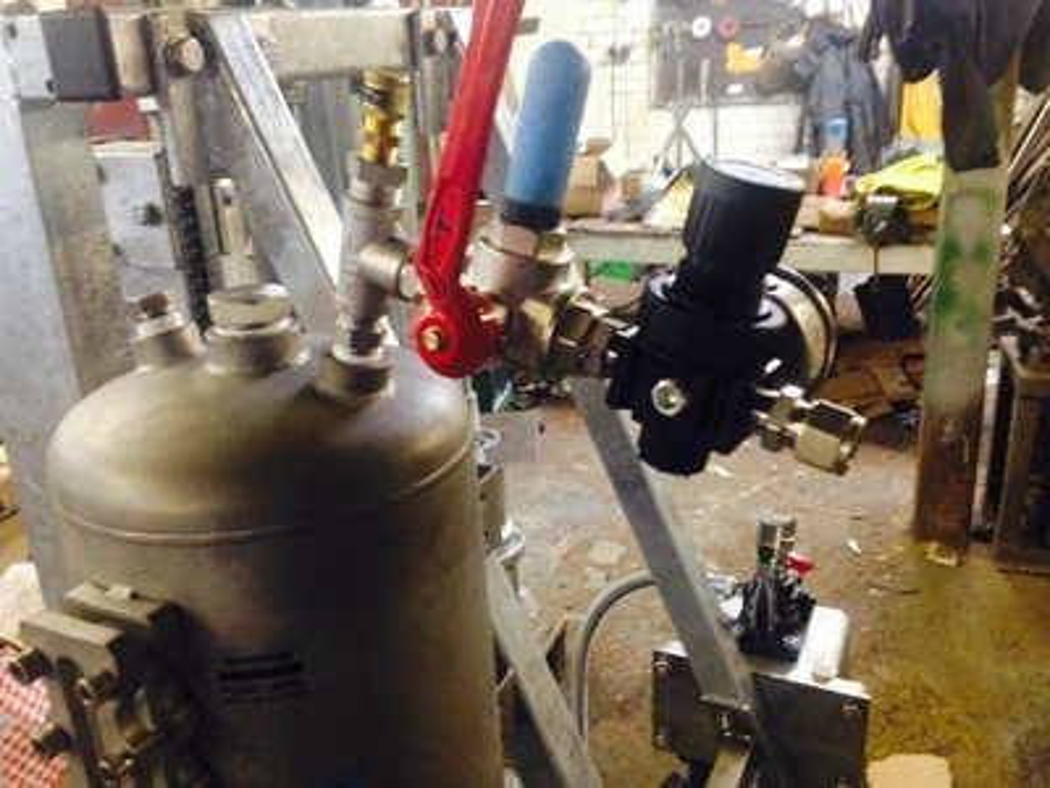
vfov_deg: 42.9
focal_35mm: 33
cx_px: 525
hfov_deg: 55.4
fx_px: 1001
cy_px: 394
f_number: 2.4
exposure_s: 1/20
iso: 250
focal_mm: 4.12
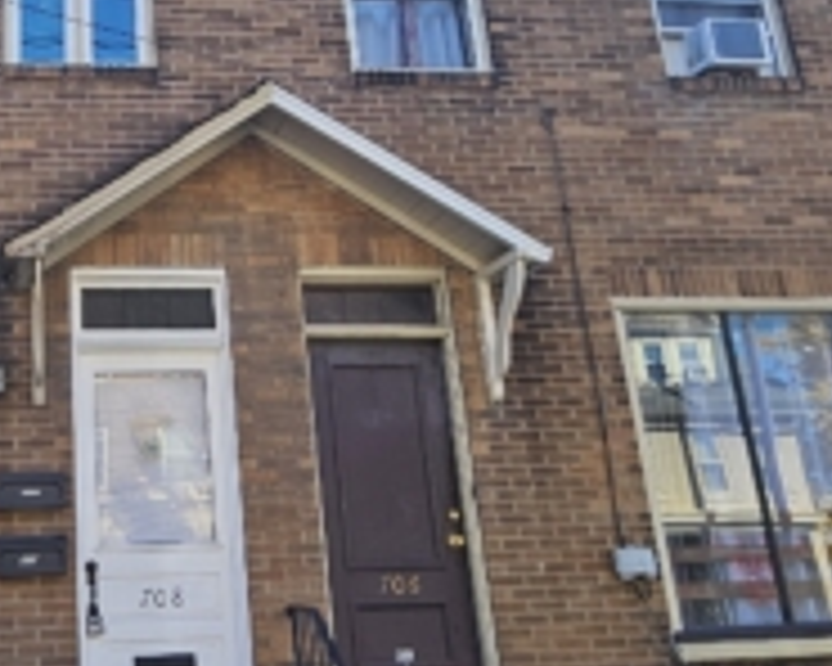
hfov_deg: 42.7
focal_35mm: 40
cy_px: 270
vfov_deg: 37.2
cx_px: 112
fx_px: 985
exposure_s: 1/262
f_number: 2.2
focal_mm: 1.74
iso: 32
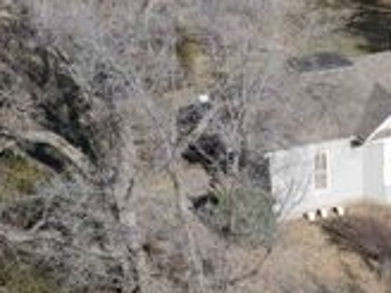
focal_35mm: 73
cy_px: 139
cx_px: 403
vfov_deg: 20.2
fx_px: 825
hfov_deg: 25.2
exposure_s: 1/640
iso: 100
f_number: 2.8
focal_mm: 4.5
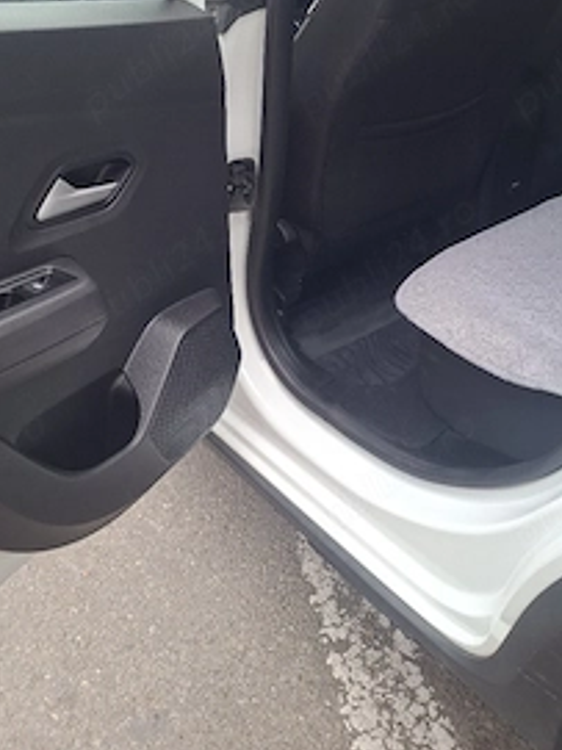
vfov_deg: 53.6
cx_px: 227
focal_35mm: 34
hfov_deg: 41.6
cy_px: 299
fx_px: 737
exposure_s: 1/50
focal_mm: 5.54
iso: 200
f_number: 1.8
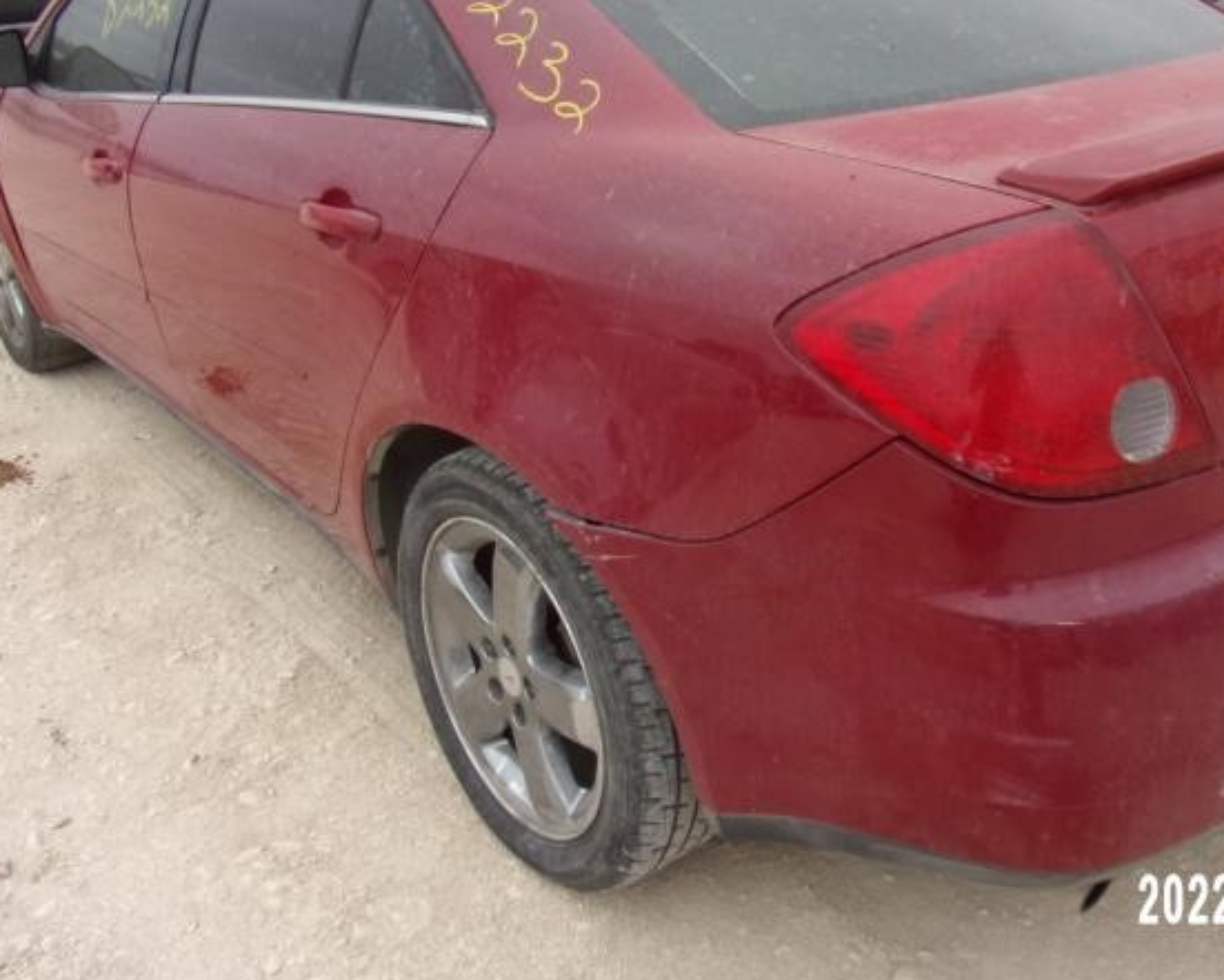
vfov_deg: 43.1
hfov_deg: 52.3
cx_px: 755
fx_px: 1232
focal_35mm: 34
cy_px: 380
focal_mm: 4.3
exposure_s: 1/450
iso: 80
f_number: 3.3
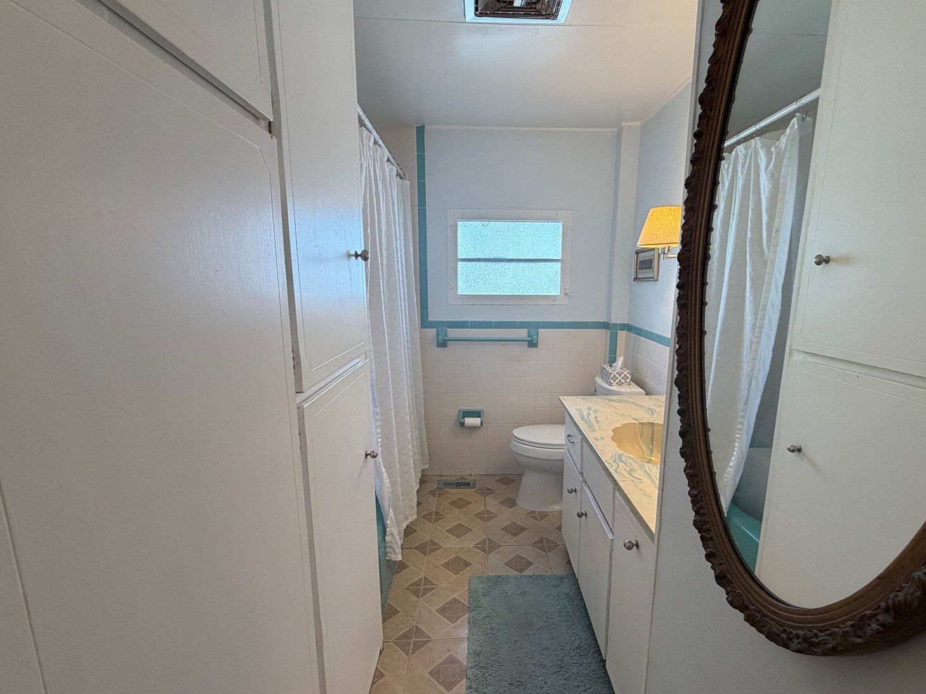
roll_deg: +0.0
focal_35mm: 17
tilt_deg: -11.1
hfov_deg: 90.9
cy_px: 368
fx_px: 455
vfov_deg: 74.6
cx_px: 498
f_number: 2.2
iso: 160
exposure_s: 1/120
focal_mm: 2.22
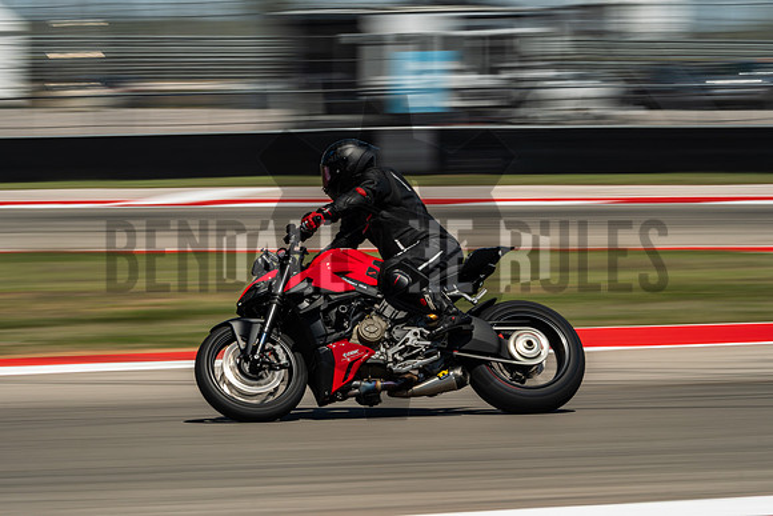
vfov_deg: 4.3
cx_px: 386
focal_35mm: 317
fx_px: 6808
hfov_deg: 6.5
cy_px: 258
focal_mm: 211
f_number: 18
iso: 160
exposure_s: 1/60
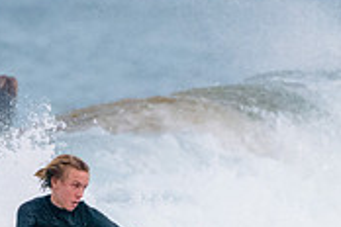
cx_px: 179
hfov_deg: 1.0
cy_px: 222
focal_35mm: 2036
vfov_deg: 0.7
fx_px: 19284
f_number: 5.6
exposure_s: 1/2000
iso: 2500
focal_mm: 500
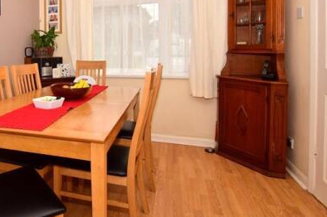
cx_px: 77
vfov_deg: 49.0
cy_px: 52
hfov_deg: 66.5
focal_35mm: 25
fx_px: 227
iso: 200
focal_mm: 10
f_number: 13
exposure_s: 1/200
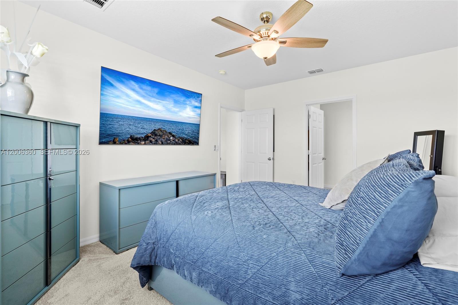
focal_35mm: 16
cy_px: 152
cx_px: 229
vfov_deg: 73.7
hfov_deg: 96.7
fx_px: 204
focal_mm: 16
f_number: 11
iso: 400
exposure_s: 1/1.25
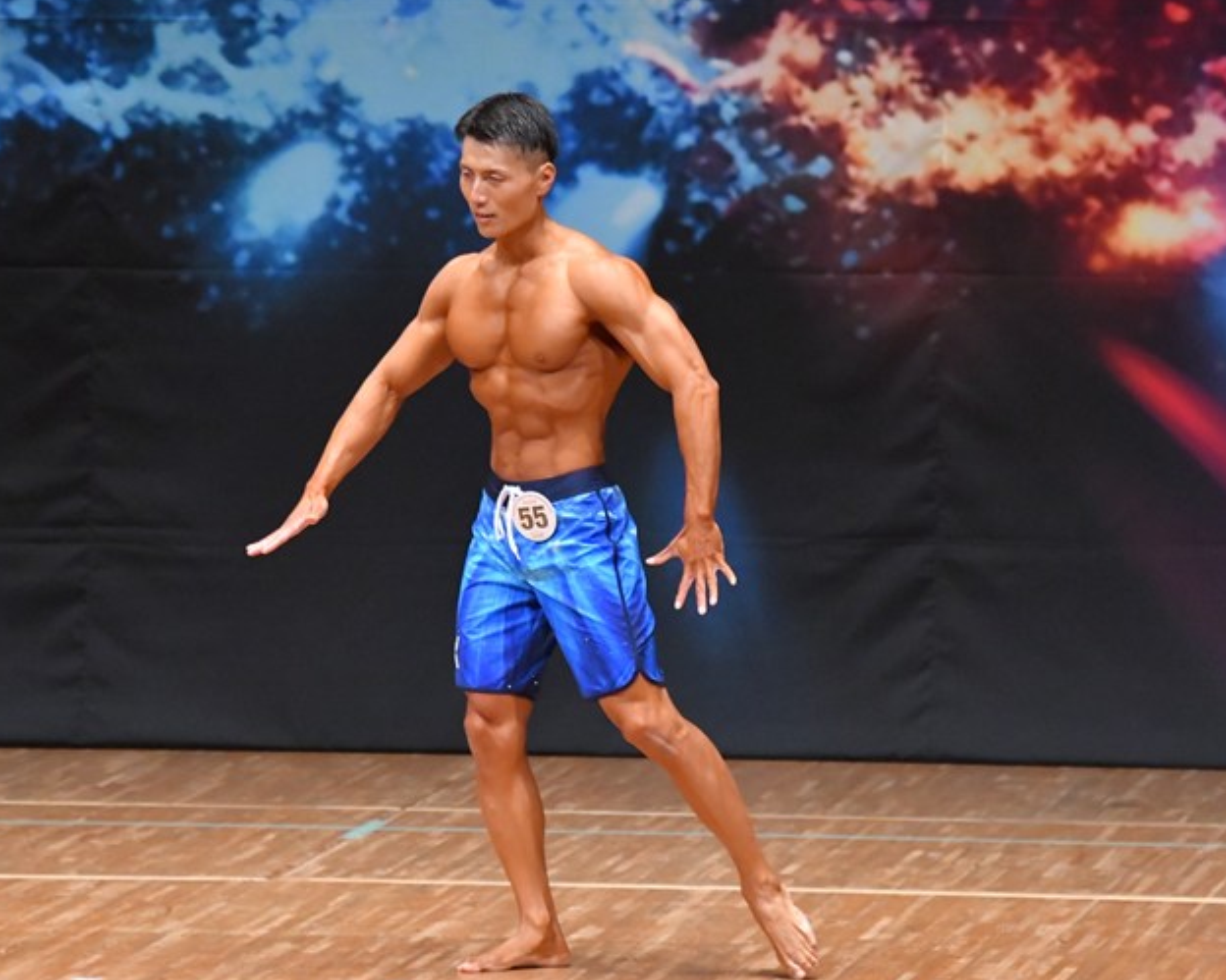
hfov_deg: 5.8
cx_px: 581
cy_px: 501
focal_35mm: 332
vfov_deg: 4.7
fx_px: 12045
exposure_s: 1/400
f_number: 5.6
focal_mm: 190
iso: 8000
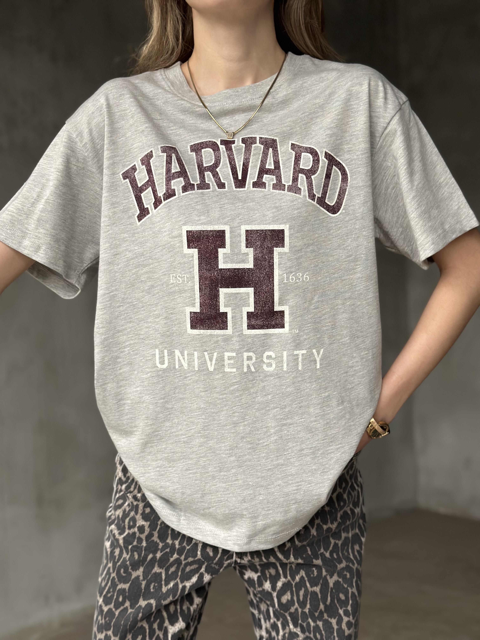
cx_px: 240
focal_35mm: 48
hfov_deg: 30.3
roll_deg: +0.8
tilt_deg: -2.9
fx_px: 887
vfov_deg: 39.7
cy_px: 320
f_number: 1.78
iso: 200
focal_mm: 6.86
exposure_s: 1/60
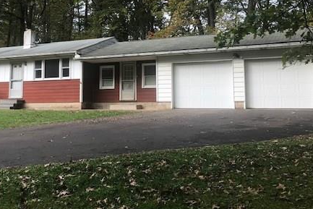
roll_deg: -0.1
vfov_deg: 31.0
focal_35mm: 43
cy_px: 72
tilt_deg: +6.6
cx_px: 119
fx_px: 374
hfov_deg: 45.1
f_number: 1.8
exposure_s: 1/431
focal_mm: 3.99
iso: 20
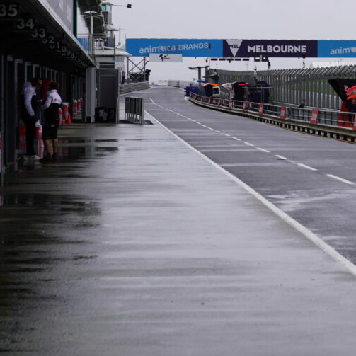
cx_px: 384
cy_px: 90
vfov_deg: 12.3
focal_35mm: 142
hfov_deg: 12.1
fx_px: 1652
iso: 100
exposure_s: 1/125
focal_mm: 70
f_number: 5
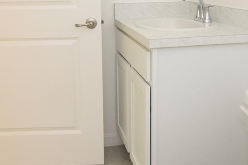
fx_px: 296
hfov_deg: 45.4
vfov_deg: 29.8
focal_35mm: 43
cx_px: 111
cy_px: 16
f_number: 4
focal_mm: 10
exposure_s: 1/60
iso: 1100
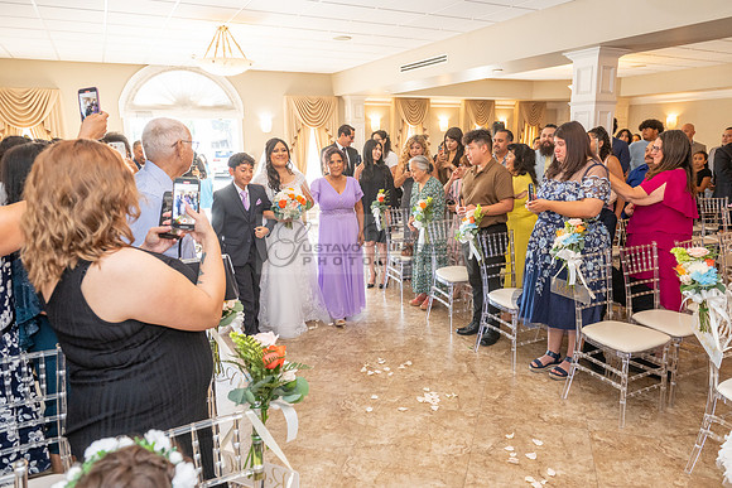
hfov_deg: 69.4
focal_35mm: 26
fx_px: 529
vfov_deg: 49.6
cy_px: 244
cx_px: 366
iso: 1250
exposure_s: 1/200
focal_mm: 26
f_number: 5
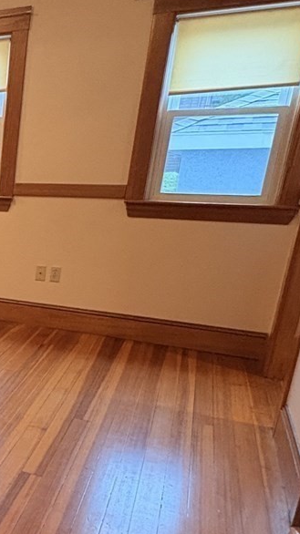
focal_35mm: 40
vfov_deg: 50.0
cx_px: -171
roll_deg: -0.7
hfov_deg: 23.0
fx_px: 566
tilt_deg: -16.2
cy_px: 333
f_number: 2.2
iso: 500
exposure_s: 1/60
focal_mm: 2.22
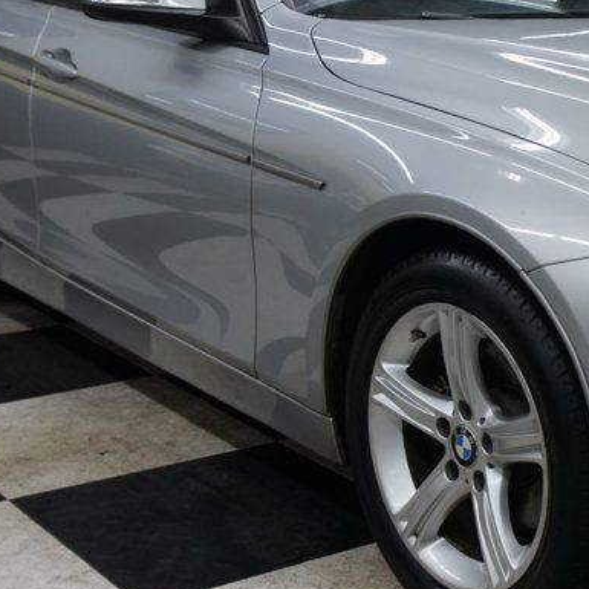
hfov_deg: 23.4
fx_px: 1369
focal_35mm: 71
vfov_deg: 24.2
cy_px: 202
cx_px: 568
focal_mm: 21
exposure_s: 1/40
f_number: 4
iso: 200
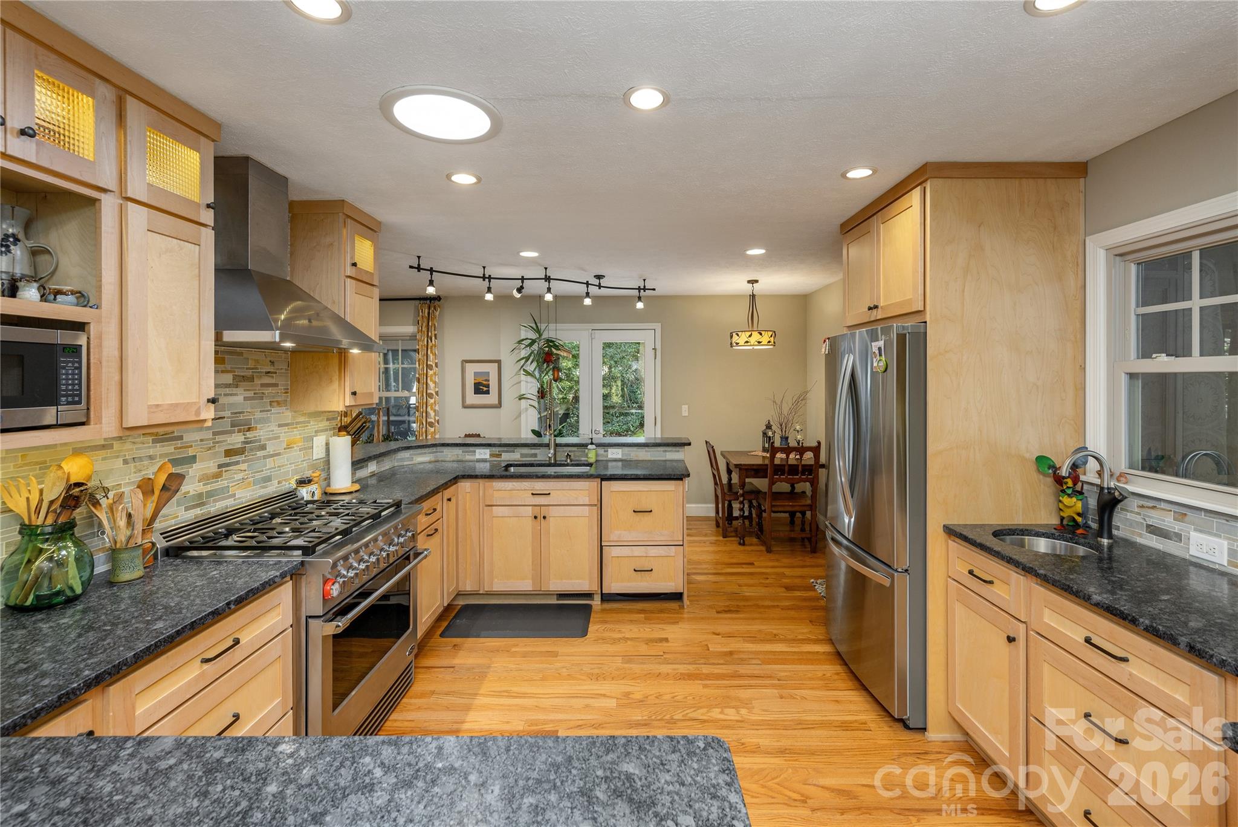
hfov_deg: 98.5
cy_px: 414
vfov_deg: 75.6
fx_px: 533
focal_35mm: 16
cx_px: 619
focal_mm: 15.5
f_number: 7.1
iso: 320
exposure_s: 1/40
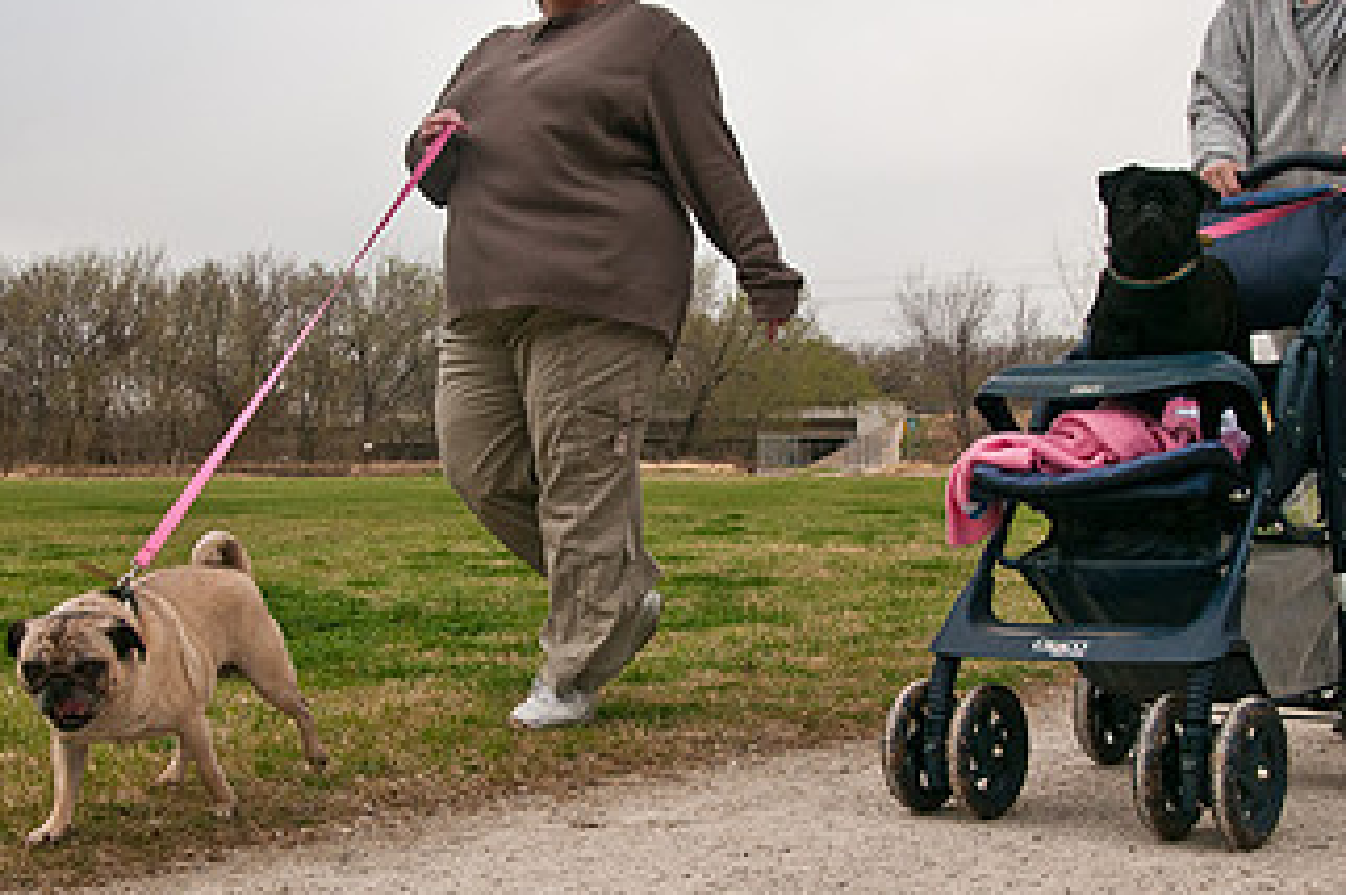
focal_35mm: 46
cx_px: 660
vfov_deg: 29.2
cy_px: 521
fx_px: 1714
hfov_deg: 42.9
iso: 200
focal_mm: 17
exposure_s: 1/800
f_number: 5.6
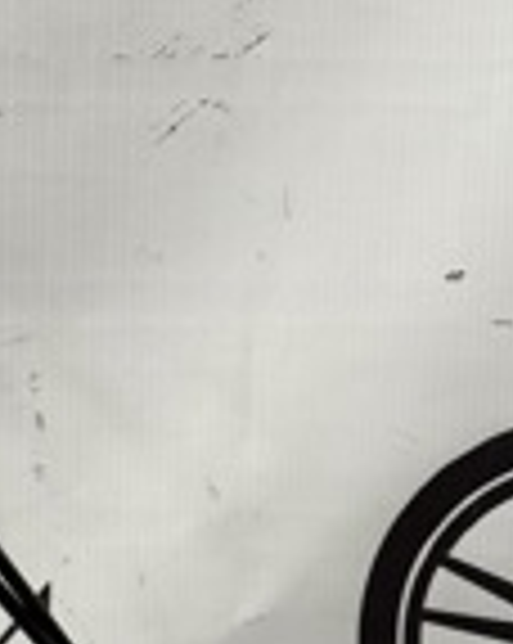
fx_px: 2986
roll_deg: -1.3
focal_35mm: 157
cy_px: 707
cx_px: -70
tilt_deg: -11.3
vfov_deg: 12.1
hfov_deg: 9.7
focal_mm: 6.76
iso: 125
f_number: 1.78
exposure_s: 1/50
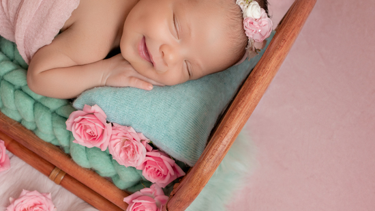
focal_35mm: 64
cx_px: 133
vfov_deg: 18.8
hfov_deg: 32.6
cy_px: 97
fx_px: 636
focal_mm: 28
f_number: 4.5
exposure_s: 1/200
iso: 100
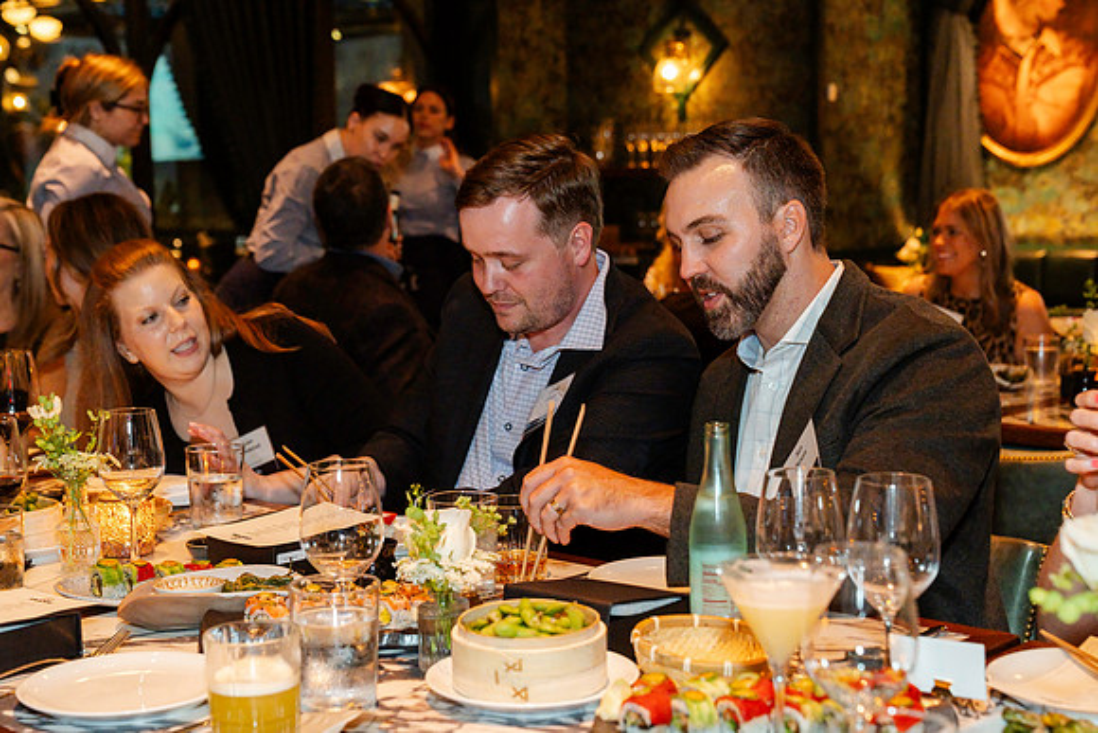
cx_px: 541
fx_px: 1644
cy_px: 362
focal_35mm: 54
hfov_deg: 36.9
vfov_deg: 25.1
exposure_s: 1/80
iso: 12800
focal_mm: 51
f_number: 4
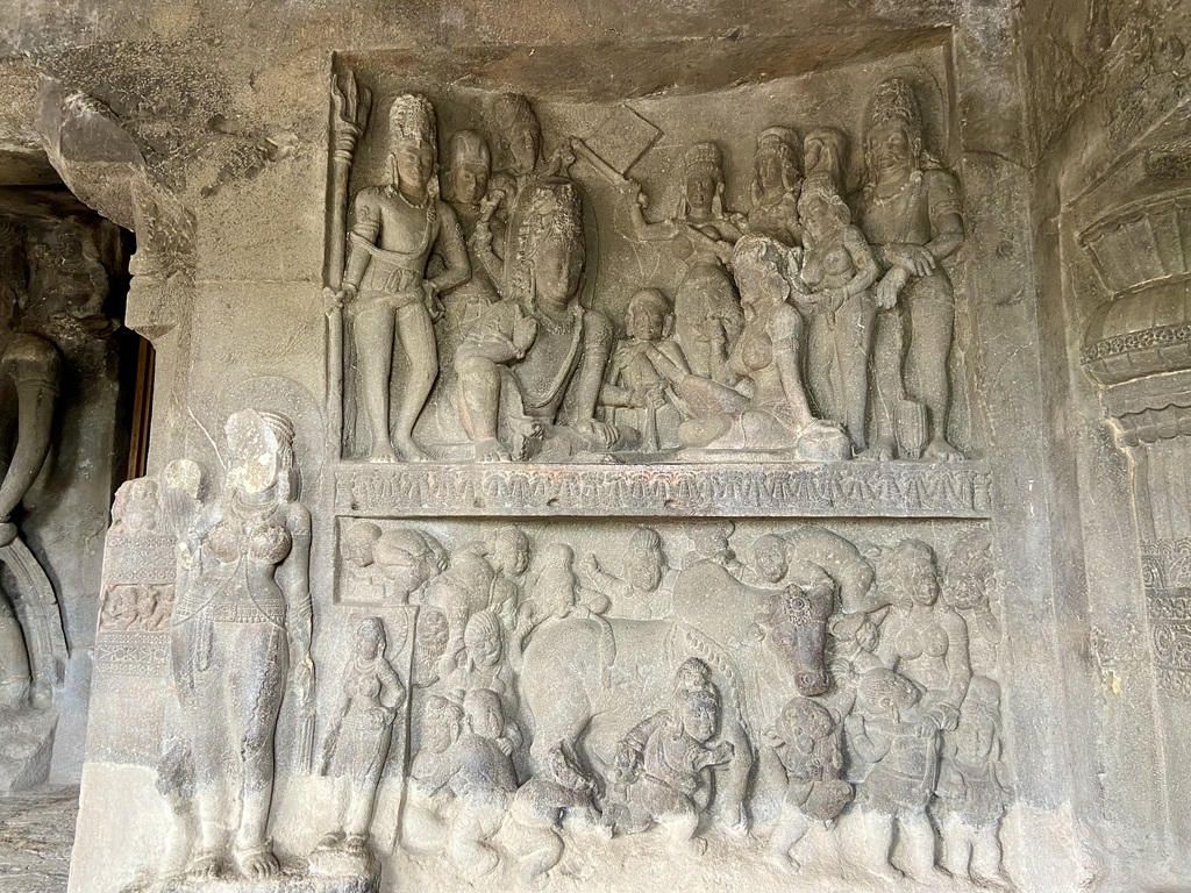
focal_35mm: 26
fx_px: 895
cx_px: 596
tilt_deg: +8.4
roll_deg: -0.3
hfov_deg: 67.3
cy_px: 446
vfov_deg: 53.1
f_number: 1.8
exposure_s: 1/63
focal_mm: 4.25
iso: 125
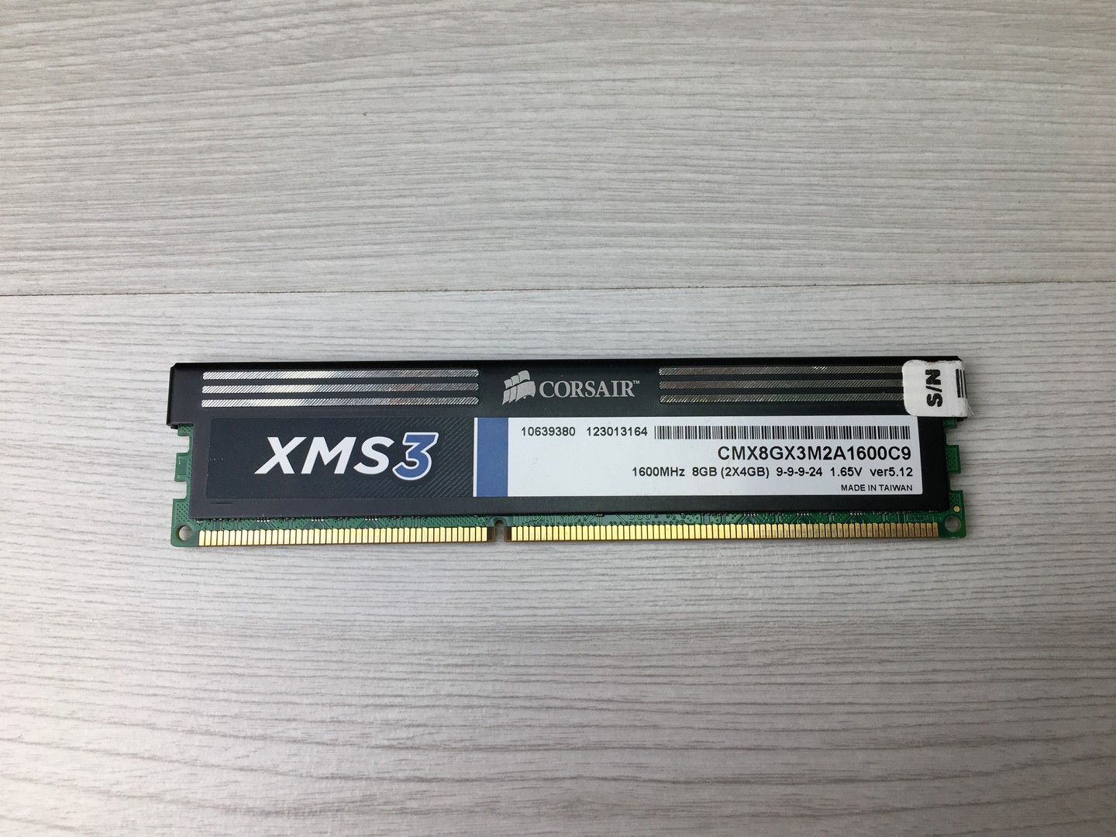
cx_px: 558
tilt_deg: -78.5
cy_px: 418
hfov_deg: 61.7
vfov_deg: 48.2
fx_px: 935
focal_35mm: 29
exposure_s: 1/100
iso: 25
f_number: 2.2
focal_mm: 4.15
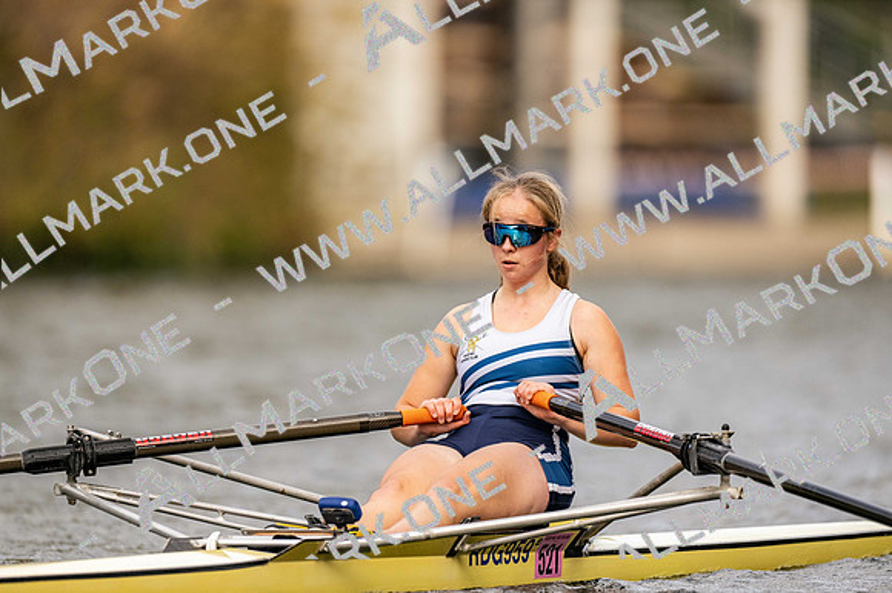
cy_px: 296
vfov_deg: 2.3
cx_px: 446
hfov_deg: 3.4
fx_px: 14861
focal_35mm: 600
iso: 720
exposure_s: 1/2500
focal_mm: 600
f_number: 4
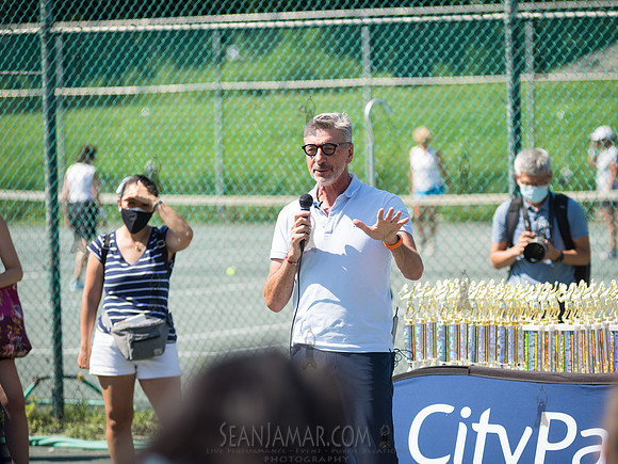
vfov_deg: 8.0
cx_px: 363
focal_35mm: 187
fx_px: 3335
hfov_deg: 10.6
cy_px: 220
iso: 125
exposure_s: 1/800
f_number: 4.5
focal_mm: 155
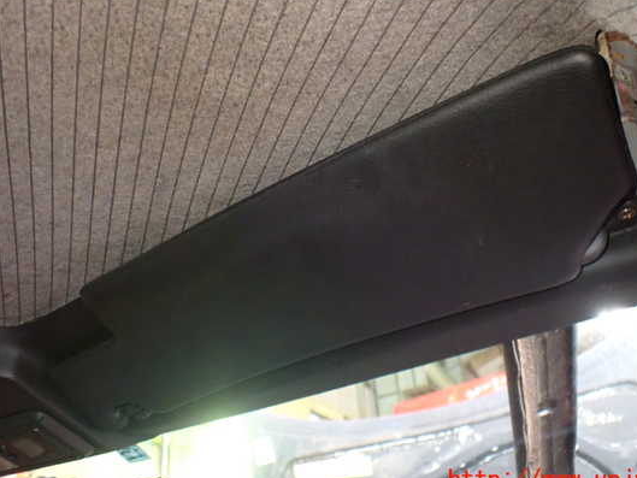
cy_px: 225
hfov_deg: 53.8
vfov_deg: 41.8
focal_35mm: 34
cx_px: 359
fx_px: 626
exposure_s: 1/30
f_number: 2.3
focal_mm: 5.4
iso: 1000
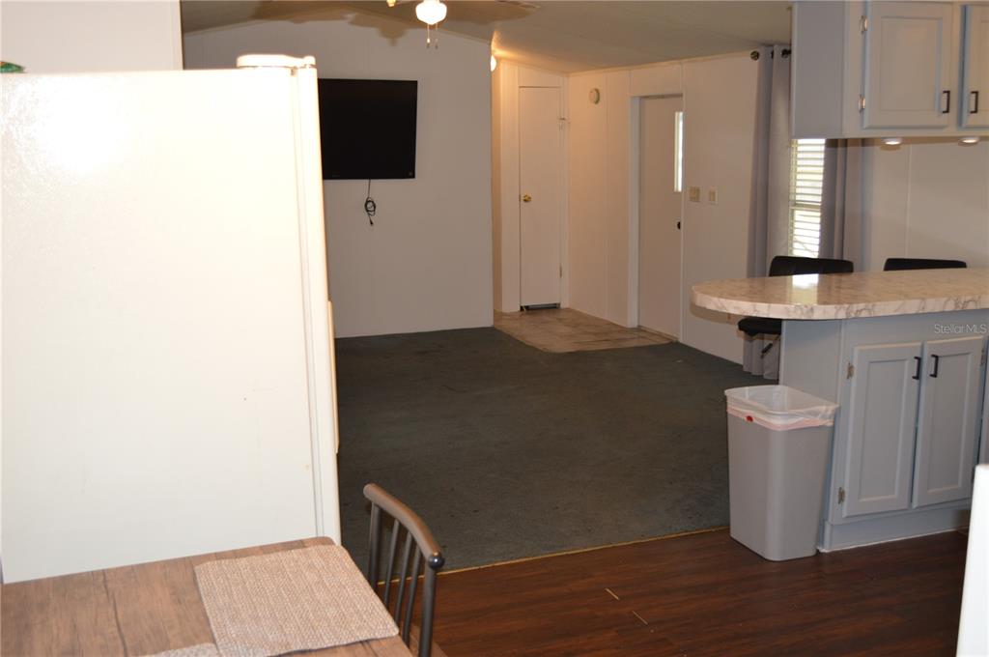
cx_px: 494
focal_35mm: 39
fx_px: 1070
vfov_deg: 34.1
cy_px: 328
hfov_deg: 49.6
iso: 500
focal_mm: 26
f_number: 4.2
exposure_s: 1/60
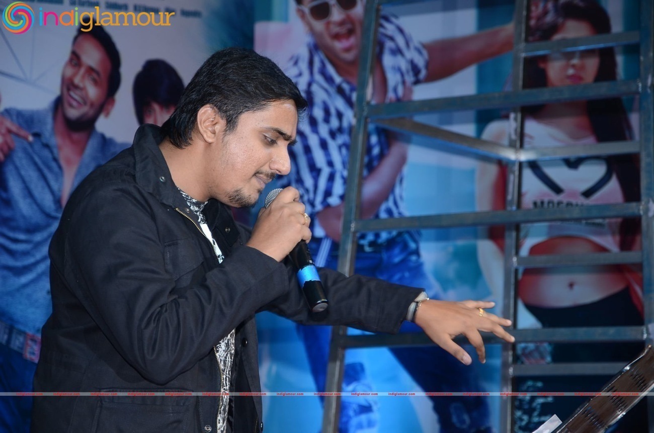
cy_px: 216
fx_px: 2855
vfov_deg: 8.7
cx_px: 327
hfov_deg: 13.1
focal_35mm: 158
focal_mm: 105
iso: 250
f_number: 5.6
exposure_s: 1/125
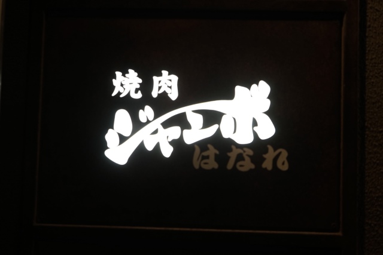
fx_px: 489
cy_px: 128
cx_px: 192
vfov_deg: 29.3
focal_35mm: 46
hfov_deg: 42.7
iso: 800
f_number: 5
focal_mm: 46
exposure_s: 1/60
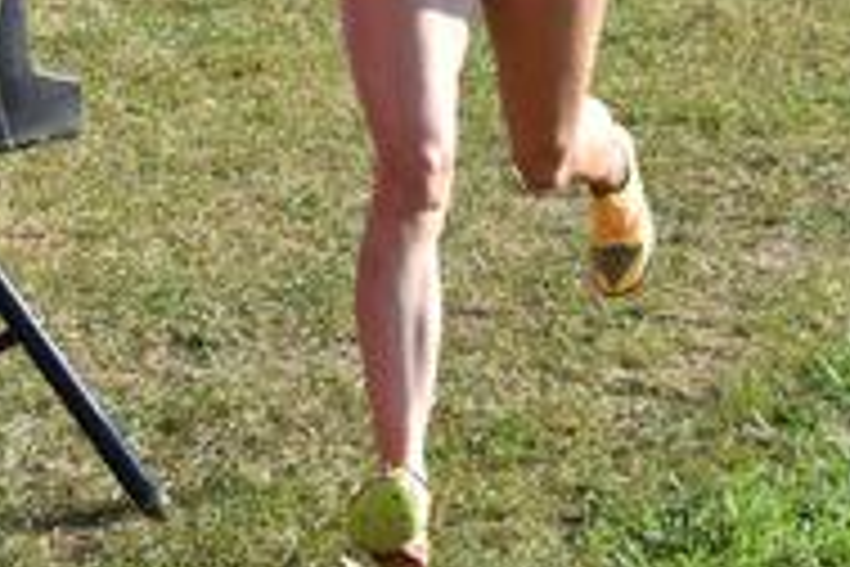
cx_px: 441
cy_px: -155
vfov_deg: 9.0
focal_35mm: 151
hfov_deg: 13.6
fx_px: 3565
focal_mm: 35
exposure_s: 1/1250
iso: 400
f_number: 5
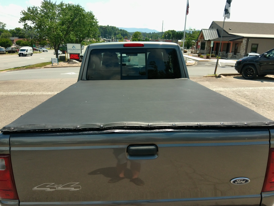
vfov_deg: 53.1
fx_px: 206
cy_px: 103
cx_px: 137
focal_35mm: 26
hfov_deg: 67.3
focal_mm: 3
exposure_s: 1/681
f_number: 2
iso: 100
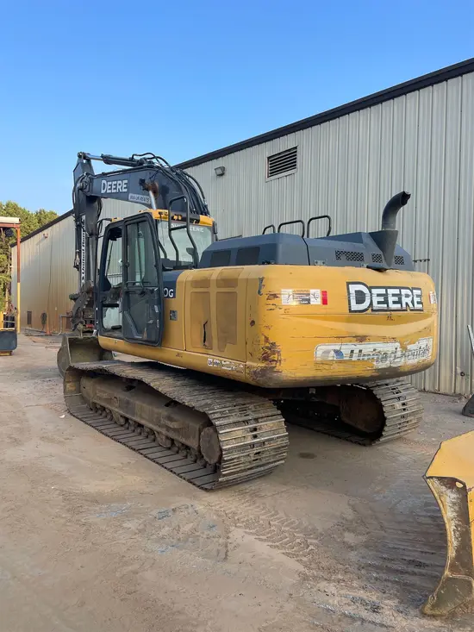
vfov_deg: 67.3
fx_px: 475
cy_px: 316
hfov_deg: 53.1
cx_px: 237
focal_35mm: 26
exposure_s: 1/836
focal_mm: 4.2
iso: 32
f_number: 1.6
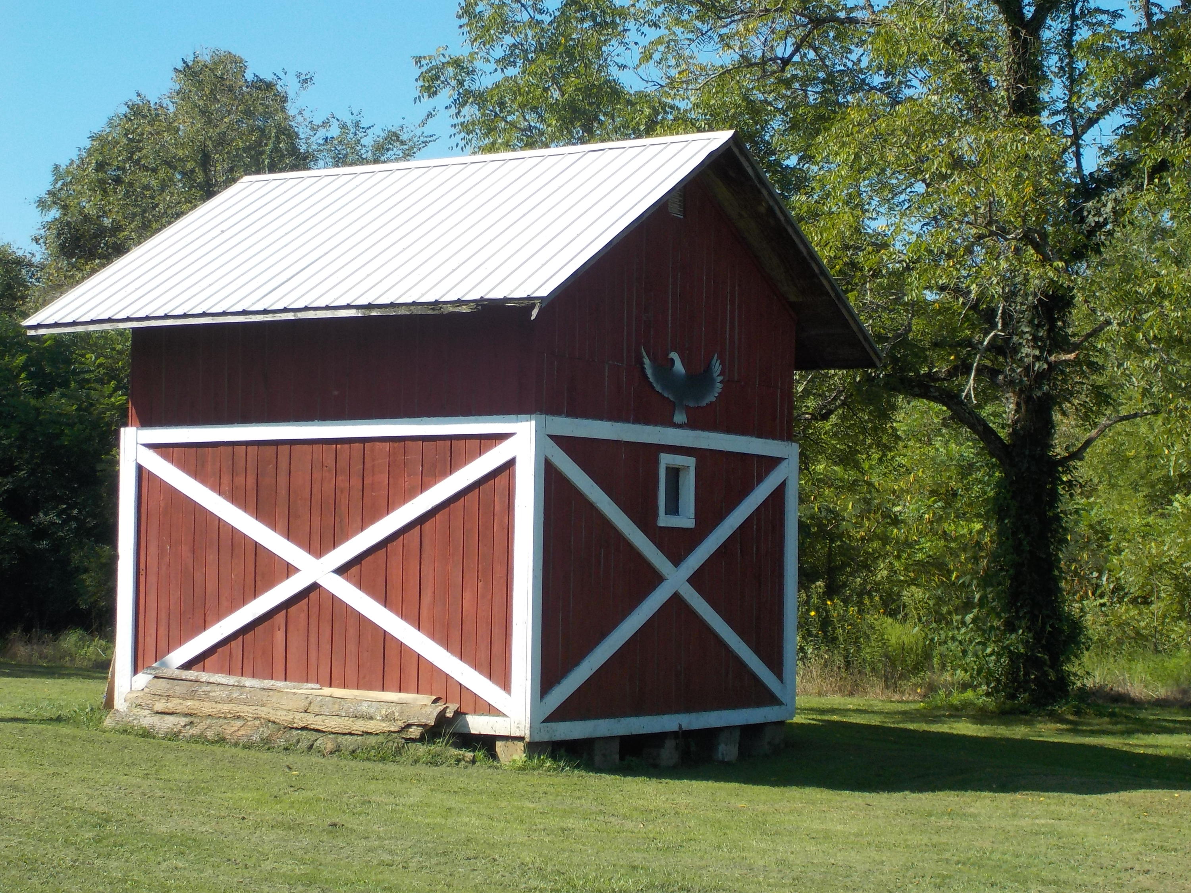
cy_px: 446
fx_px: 2443
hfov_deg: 27.4
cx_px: 596
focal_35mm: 71
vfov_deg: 20.7
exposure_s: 1/400
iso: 125
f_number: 5.3
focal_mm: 9.7
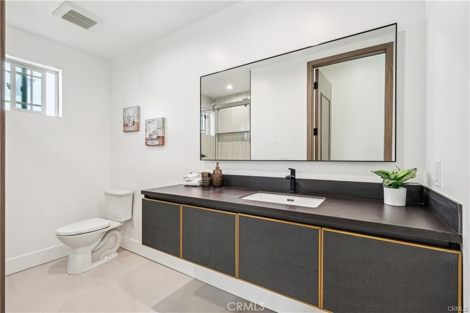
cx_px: 235
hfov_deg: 100.4
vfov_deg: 77.3
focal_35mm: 15
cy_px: 156
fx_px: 196
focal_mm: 10
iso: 160
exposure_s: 1/10
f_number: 8
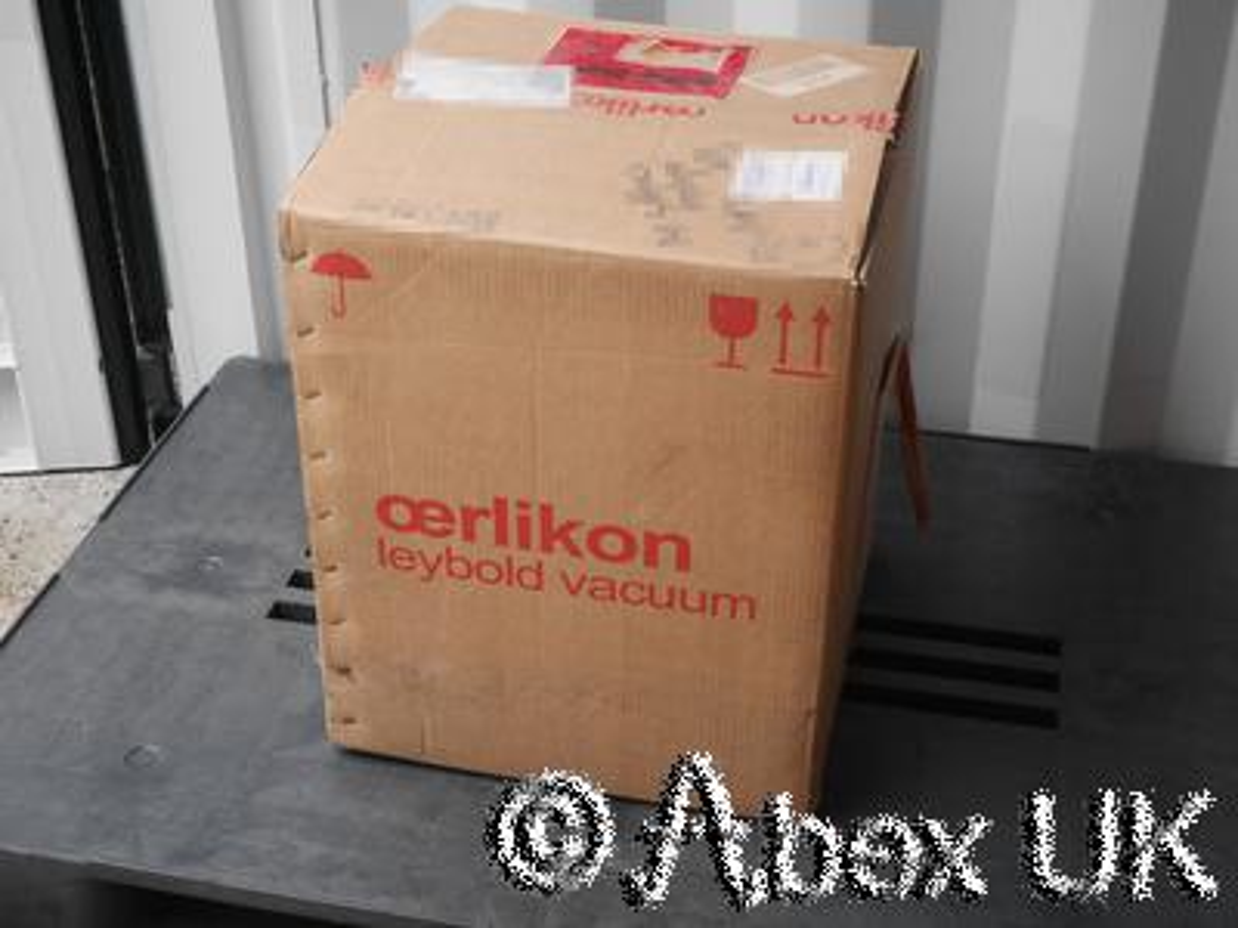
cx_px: 619
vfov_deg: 28.0
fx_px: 1860
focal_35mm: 52
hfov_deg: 36.8
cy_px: 464
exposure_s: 1/200
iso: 3200
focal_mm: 26
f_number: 8
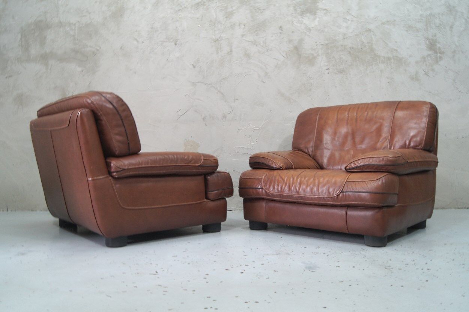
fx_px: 430
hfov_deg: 57.2
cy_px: 156
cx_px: 234
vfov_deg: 39.9
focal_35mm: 33
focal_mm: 22
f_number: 8
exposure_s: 1/10
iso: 400
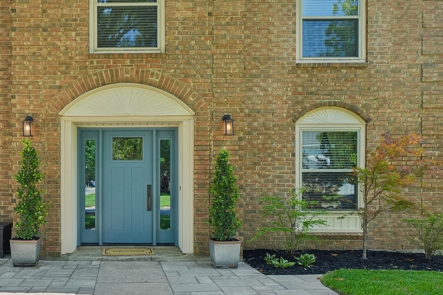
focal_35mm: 33
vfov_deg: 39.7
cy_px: 182
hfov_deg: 55.3
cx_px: 128
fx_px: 406
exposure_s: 1/125
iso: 400
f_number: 8
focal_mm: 15
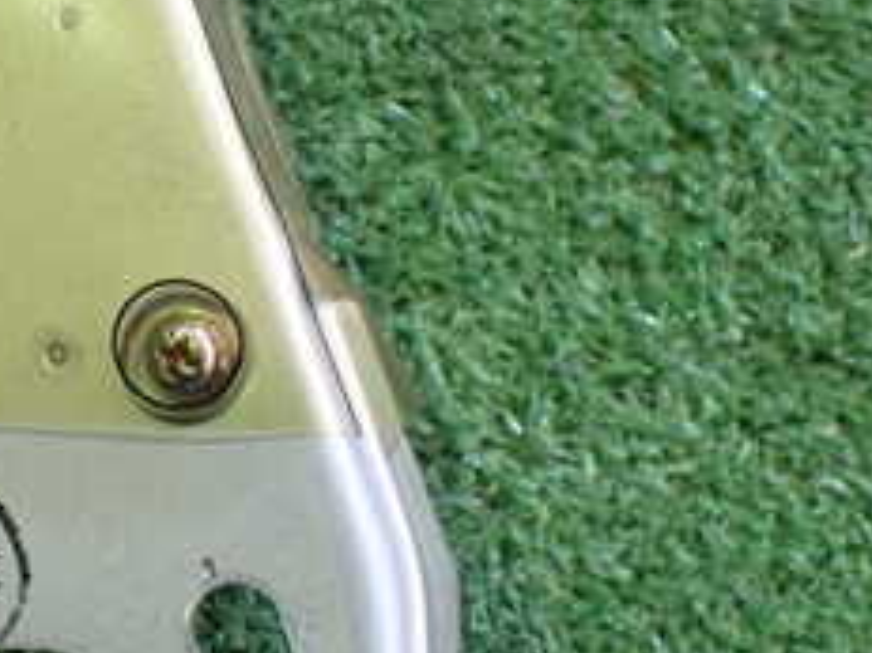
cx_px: -11
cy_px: 185
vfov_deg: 18.8
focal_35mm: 78
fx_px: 1964
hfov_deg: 23.9
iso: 800
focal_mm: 5.4
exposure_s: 1/125
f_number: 2.3
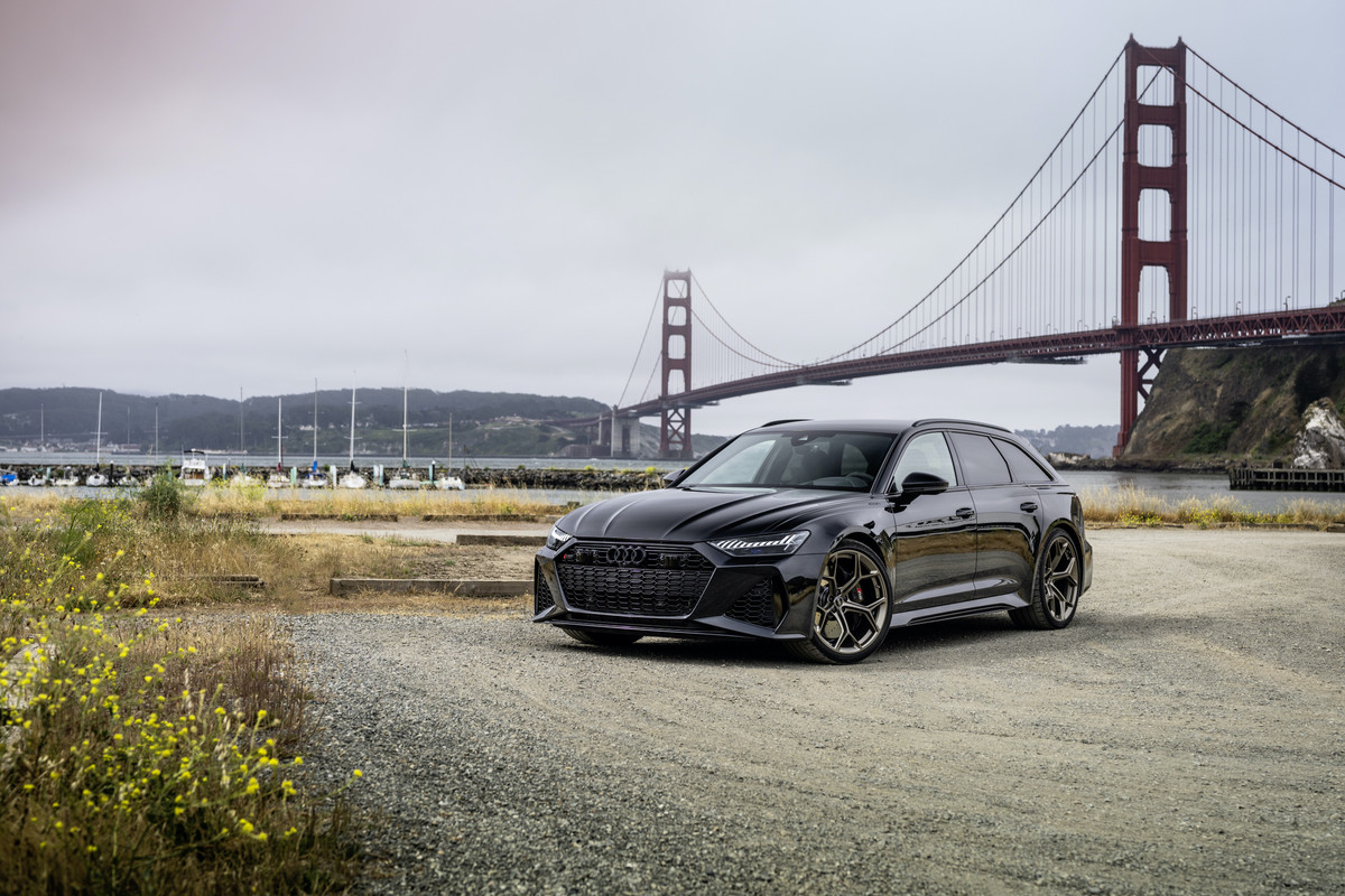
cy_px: 448
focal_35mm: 50
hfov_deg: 39.6
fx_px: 1868
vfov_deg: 27.0
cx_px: 672
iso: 200
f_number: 3.5
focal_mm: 50
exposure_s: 1/500
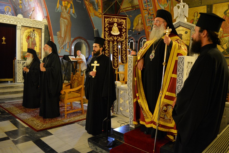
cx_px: 114
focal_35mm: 27
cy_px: 76
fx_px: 172
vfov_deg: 48.0
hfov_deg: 67.4
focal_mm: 18
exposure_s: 1/25
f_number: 3.5
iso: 2500
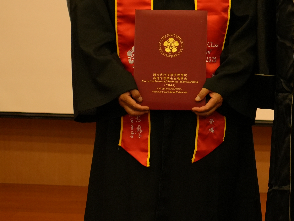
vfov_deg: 5.4
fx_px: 2319
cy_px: -23
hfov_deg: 7.2
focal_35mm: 273
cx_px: 362
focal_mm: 105
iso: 1600
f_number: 4
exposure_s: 1/200
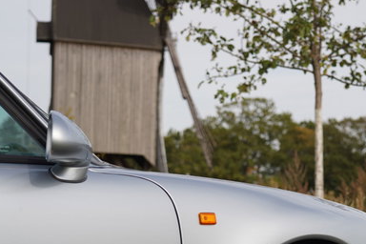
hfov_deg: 22.0
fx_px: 935
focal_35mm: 92
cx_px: 266
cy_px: 228
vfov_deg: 14.7
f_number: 4
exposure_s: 1/1000
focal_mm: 46
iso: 100
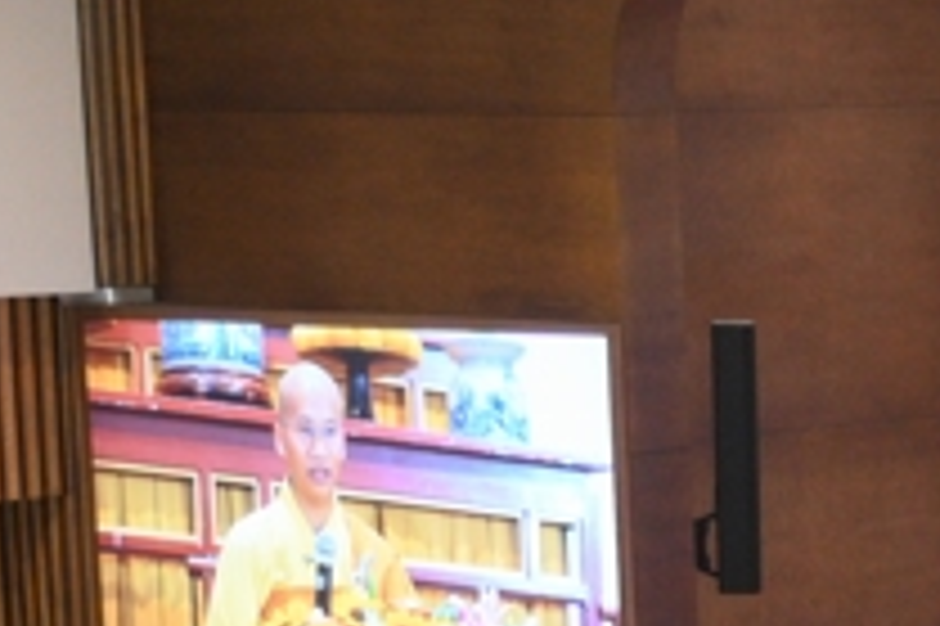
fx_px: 5375
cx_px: 2026
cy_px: 1225
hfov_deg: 9.2
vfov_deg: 6.5
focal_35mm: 206
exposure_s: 1/250
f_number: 4
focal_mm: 44
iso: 4000
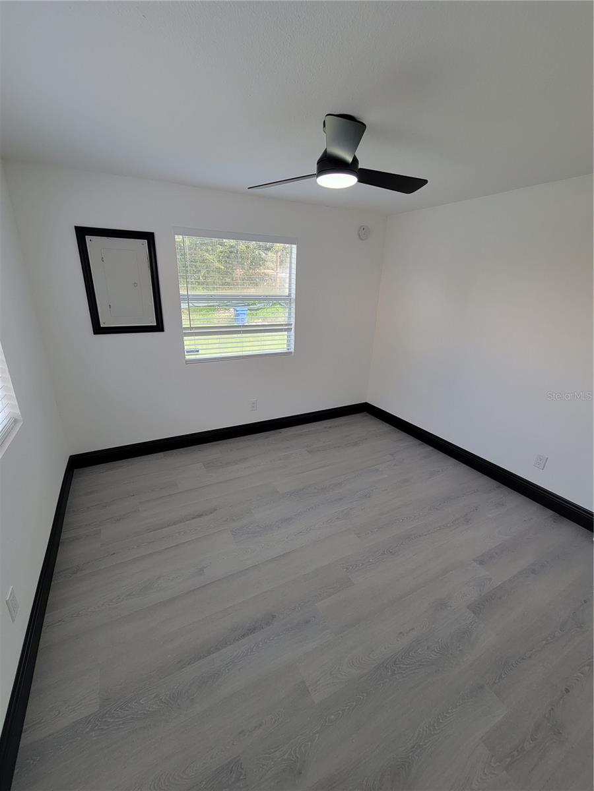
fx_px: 297
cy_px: 396
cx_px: 297
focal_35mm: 13
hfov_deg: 89.9
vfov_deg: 106.2
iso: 50
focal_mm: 2.2
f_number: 2.2
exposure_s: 1/60
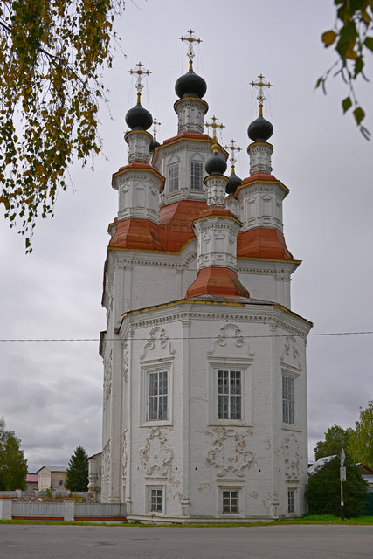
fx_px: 536
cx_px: 186
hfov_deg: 38.4
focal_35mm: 34
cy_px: 280
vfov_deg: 55.1
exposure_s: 1/1500
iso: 100
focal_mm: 34.5
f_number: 5.6
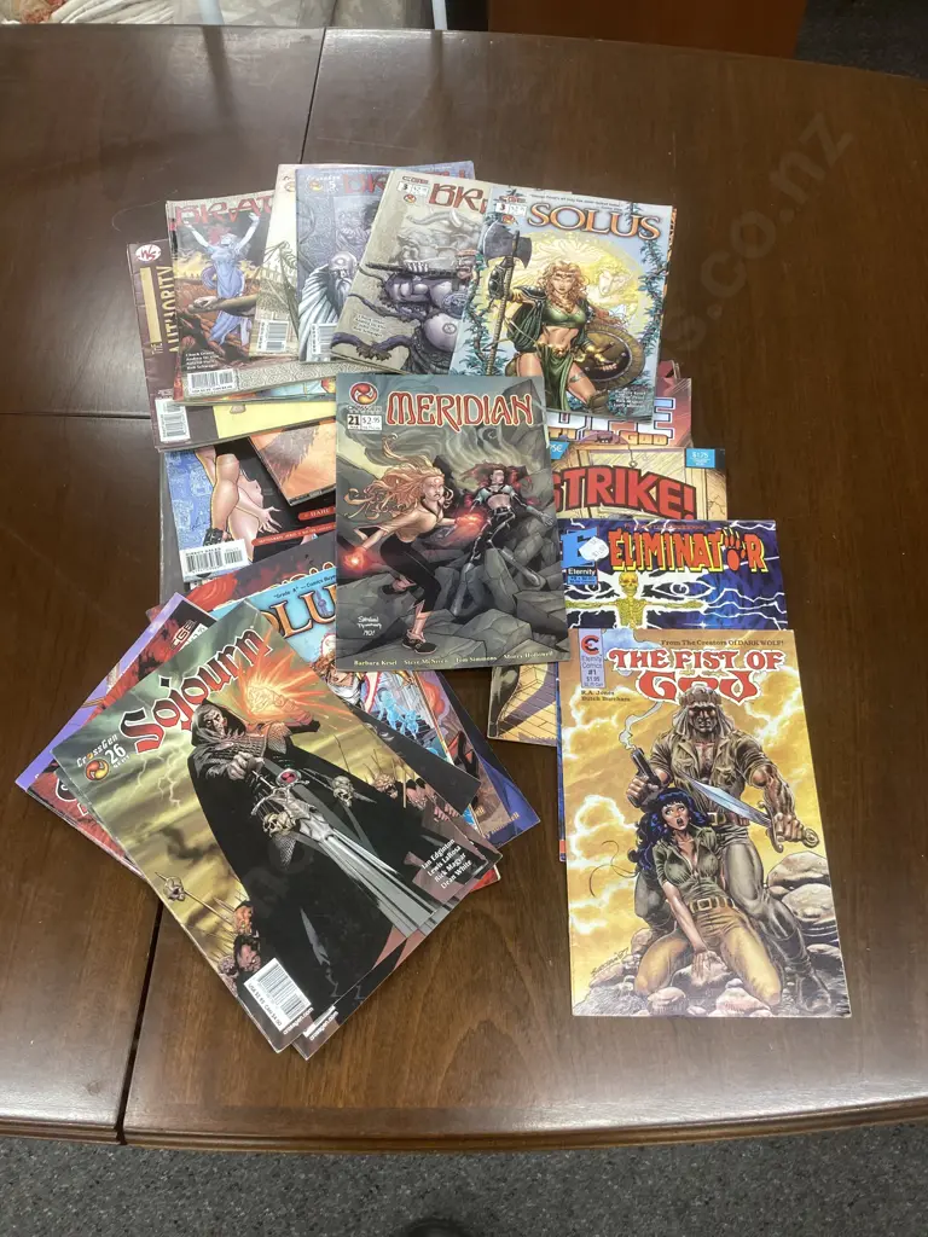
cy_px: 618
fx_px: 1001
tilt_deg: -62.1
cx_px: 464
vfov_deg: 63.4
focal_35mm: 28
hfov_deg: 49.7
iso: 80
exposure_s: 1/50
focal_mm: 3.99
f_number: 1.8
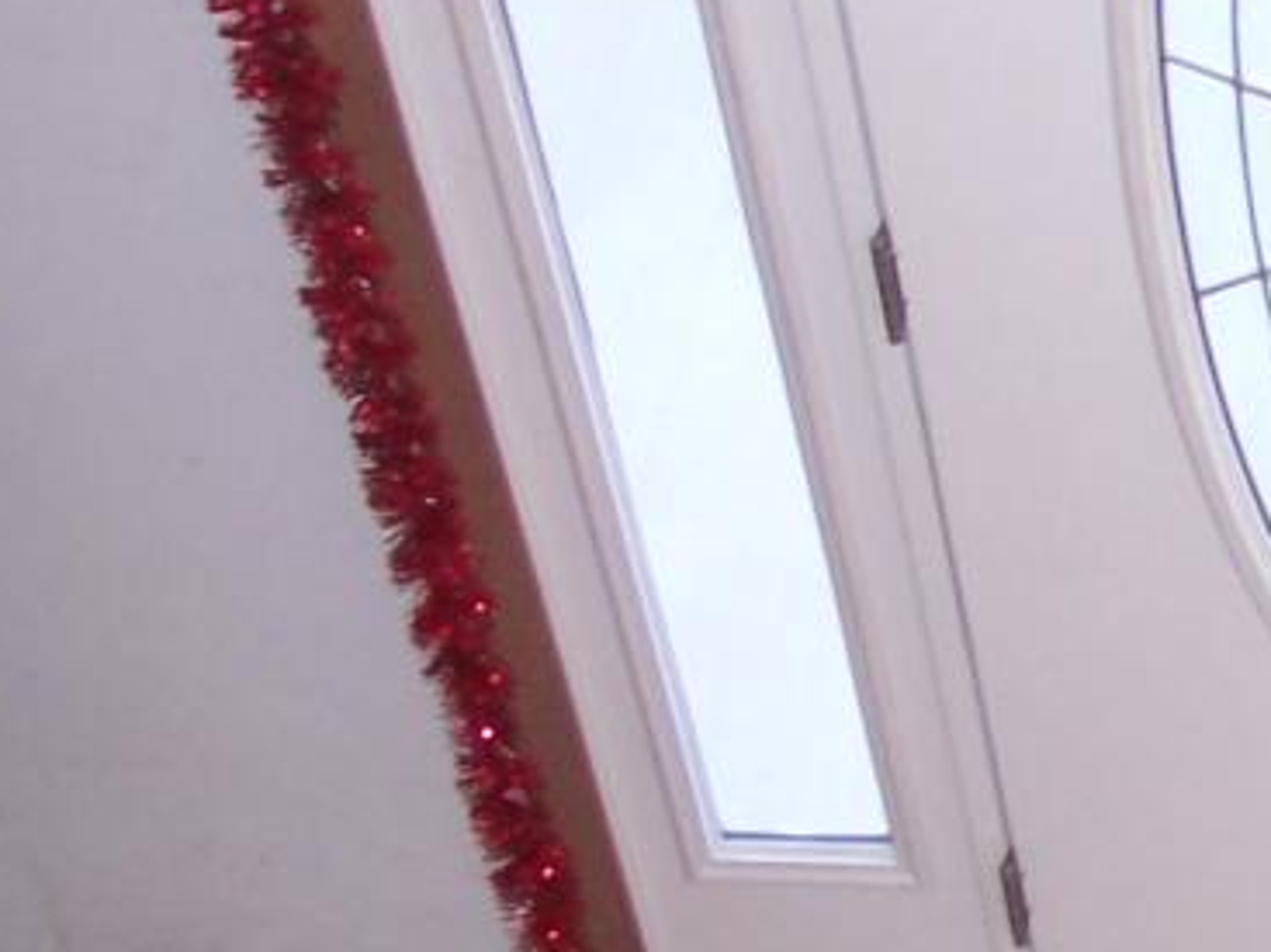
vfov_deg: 10.9
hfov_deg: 13.5
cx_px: 2005
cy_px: 402
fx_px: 4992
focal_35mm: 136
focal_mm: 8
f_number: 2.8
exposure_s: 1/60
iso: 140
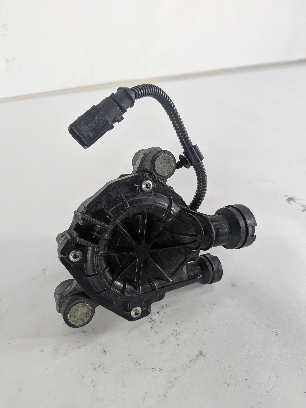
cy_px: 204
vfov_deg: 71.6
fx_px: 283
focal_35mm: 24
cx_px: 153
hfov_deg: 56.8
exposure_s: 1/205
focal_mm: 4.53
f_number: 1.7
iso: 40
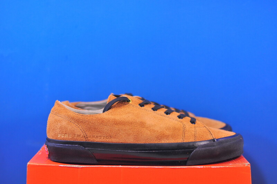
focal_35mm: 75
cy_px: 92
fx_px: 576
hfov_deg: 27.0
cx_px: 138
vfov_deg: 18.1
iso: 250
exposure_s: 1/320
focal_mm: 50
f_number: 2.2
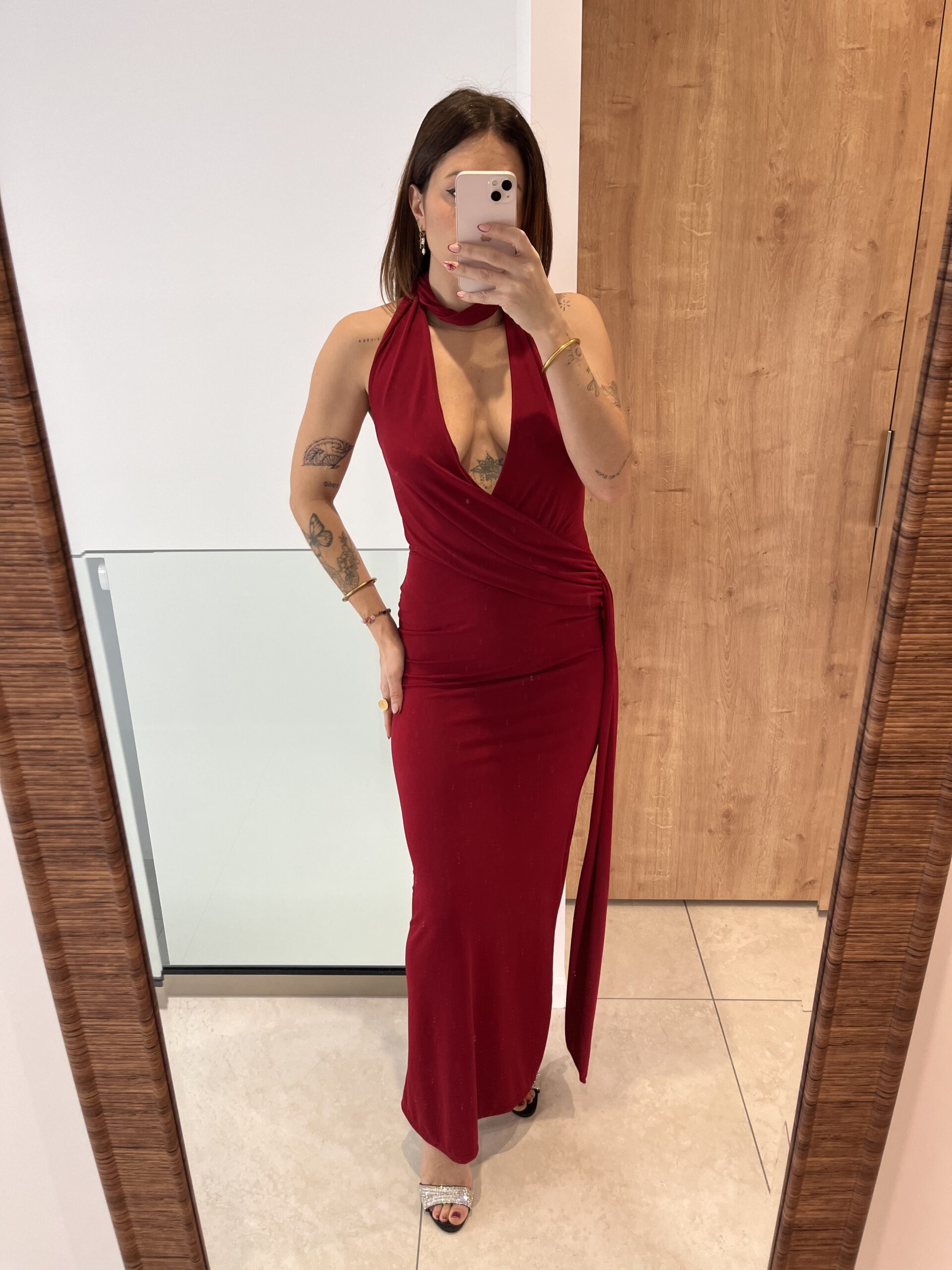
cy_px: 635
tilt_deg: -25.8
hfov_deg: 53.1
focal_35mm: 26
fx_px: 953
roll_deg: +0.7
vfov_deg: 67.3
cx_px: 476
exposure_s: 1/100
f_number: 1.6
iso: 100
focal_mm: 5.1
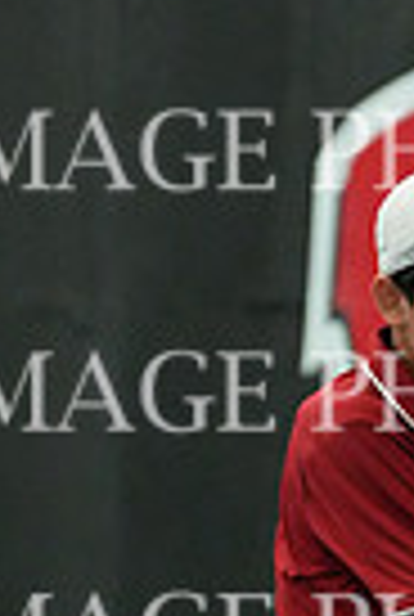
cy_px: 513
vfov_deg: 4.1
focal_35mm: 503
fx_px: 8633
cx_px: 281
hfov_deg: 2.7
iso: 12800
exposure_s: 1/1600
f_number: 2.8
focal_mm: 119
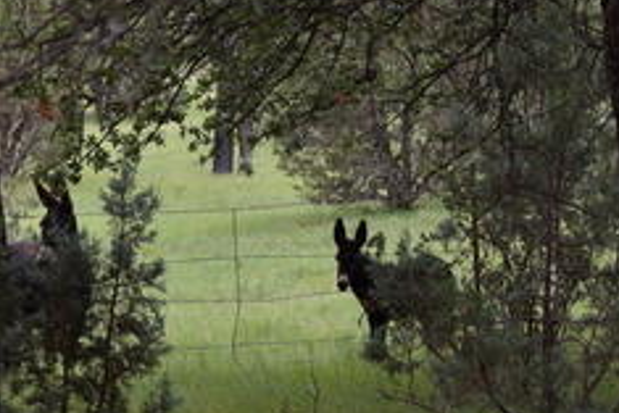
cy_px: 132
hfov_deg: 9.8
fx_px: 3618
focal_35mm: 210
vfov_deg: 6.5
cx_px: 155
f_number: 7.1
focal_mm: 55
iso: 400
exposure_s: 1/200
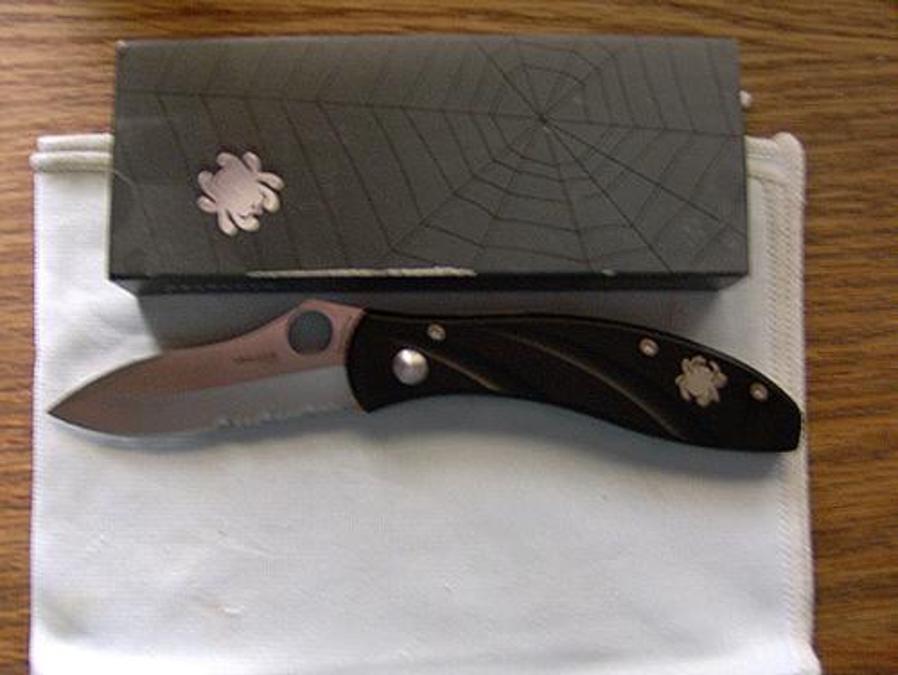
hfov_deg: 51.3
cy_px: 338
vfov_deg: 39.7
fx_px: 935
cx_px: 449
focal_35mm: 36
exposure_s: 1/6.76
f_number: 2.8
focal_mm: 6
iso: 200
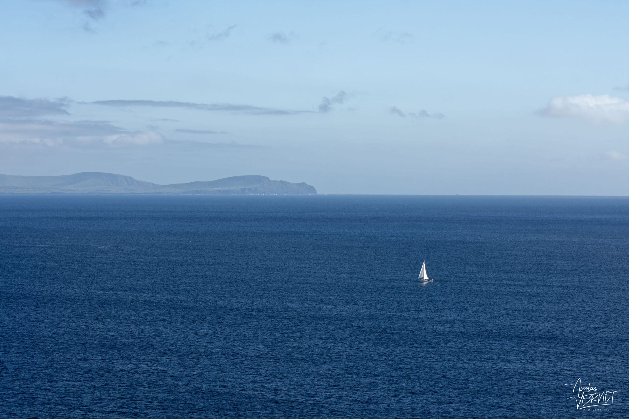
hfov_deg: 19.5
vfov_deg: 13.0
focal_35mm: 105
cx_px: 314
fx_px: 1835
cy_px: 210
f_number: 8
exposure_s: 1/1000
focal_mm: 70
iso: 320
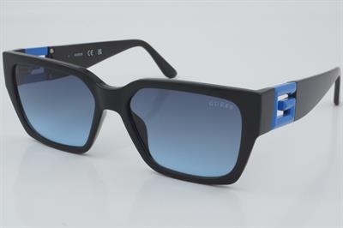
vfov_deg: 18.2
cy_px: 114
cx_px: 172
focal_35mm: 75
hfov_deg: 27.0
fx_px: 714
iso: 100
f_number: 32
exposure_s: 1/3
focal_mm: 50
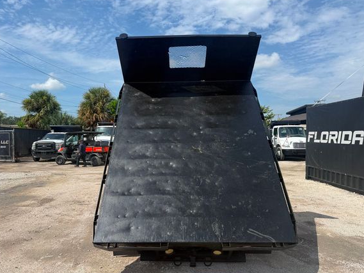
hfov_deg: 65.3
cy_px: 144
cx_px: 175
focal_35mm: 27
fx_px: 284
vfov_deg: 51.3
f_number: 1.78
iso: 80
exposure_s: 1/5319
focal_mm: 6.76
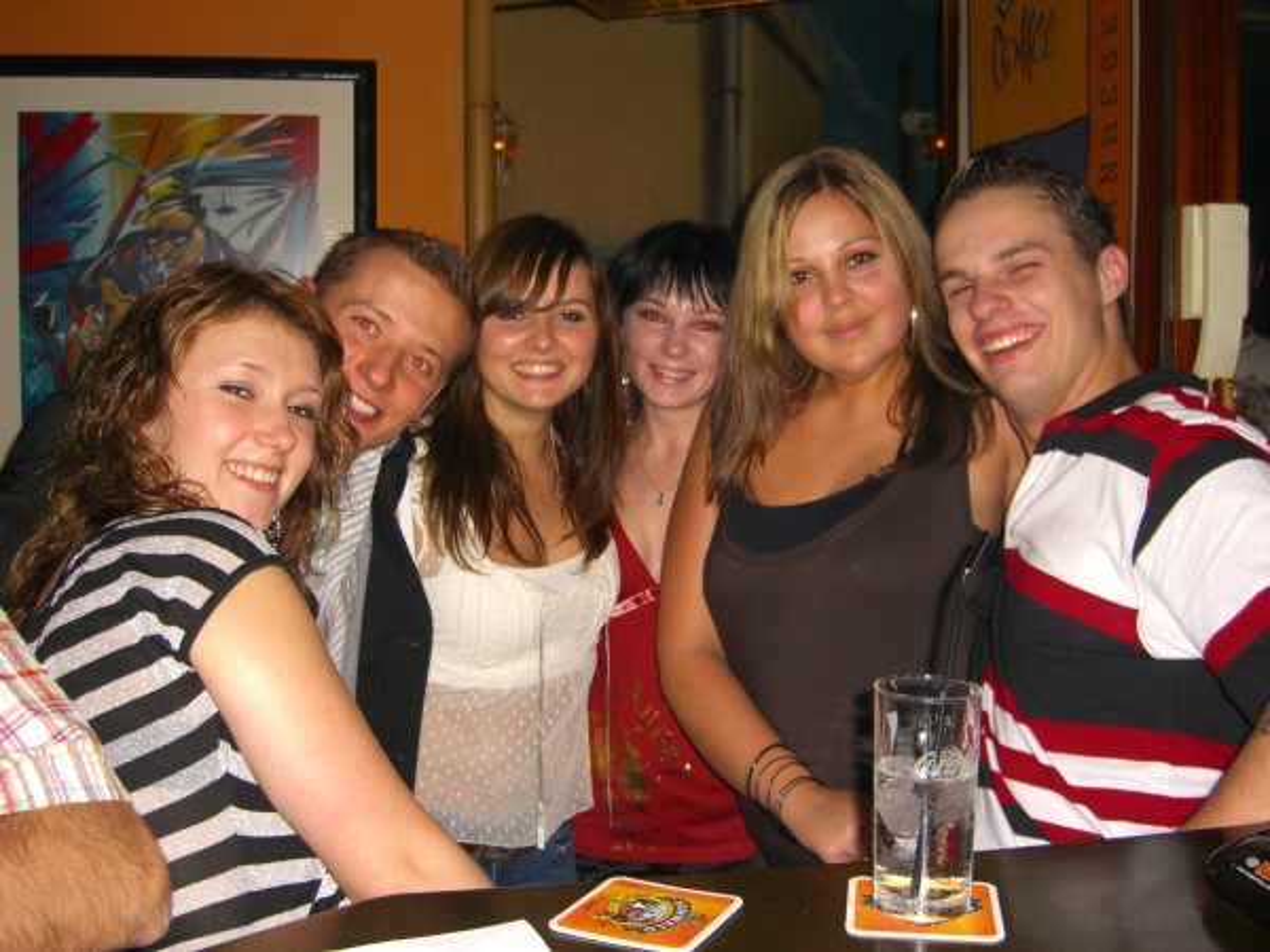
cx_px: 635
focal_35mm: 38
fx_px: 1394
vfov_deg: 37.7
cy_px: 476
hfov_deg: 49.0
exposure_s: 1/60
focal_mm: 7.9
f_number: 2.8
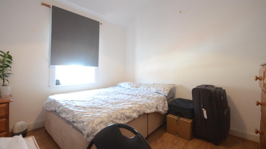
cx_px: 132
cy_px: 64
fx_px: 113
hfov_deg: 99.4
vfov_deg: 66.8
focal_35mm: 16
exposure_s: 1/100
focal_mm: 10
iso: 2500
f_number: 4
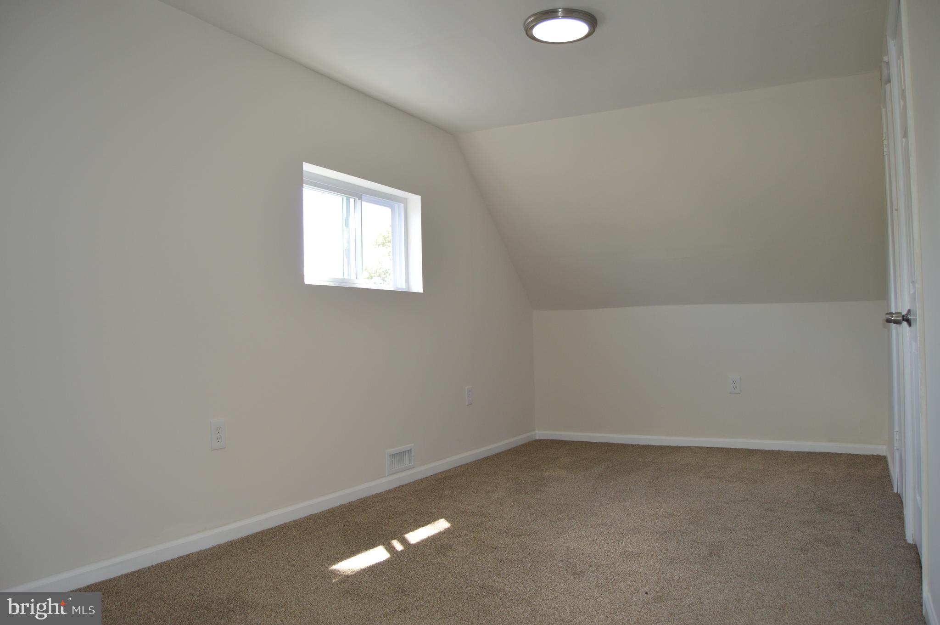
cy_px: 312
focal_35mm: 27
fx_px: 704
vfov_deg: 47.8
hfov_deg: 67.4
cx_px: 470
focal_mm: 18
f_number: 4
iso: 320
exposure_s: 1/125
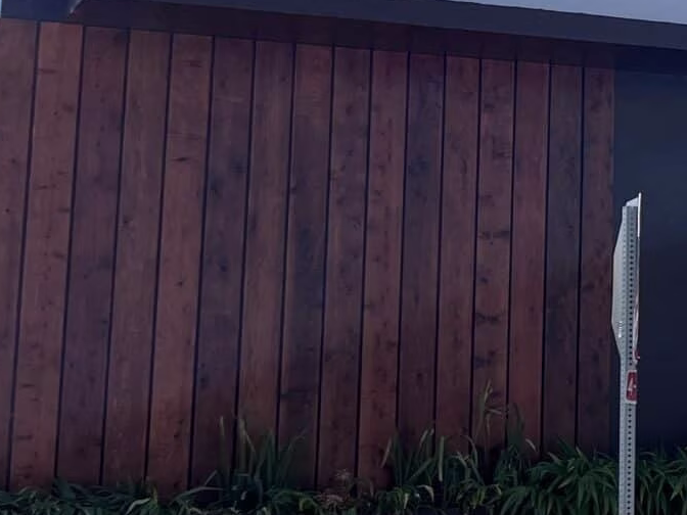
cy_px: 76
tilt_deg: +8.3
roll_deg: +2.4
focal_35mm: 99
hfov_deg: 16.2
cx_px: 1294
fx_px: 1965
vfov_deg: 14.8
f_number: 1.5
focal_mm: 5.7
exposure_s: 1/3257
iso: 50
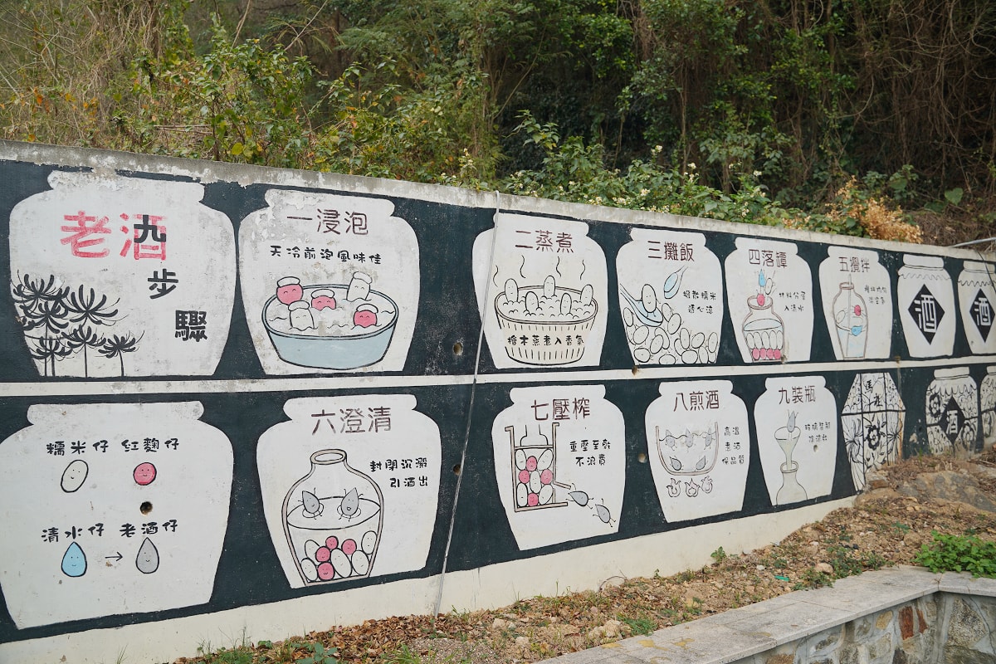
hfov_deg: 65.5
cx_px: 498
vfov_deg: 46.4
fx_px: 775
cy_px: 332
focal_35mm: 28
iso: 100
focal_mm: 28
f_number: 4
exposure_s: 1/160
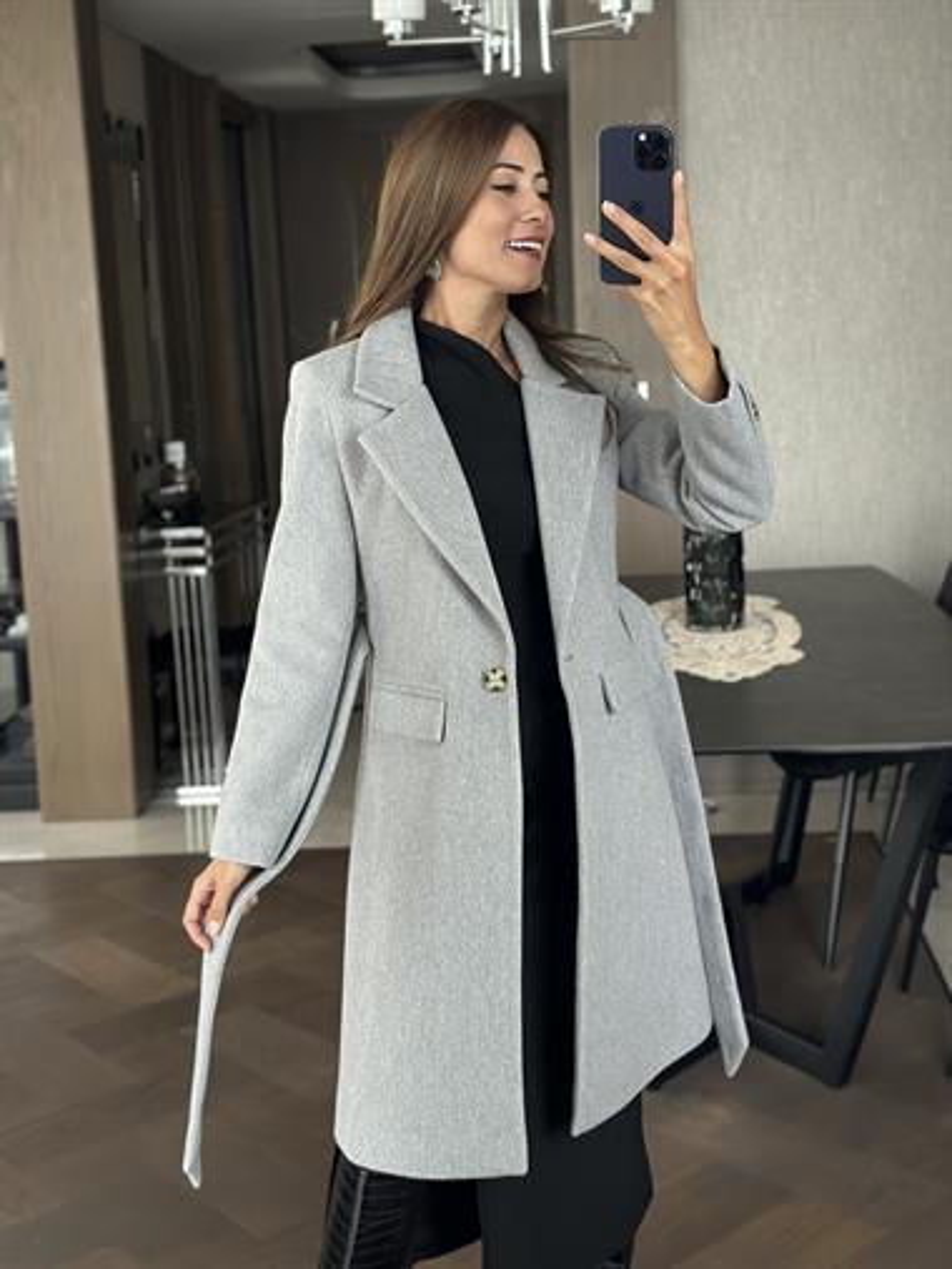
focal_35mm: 48
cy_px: 634
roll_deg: +3.5
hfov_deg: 30.3
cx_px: 476
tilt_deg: -19.7
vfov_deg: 39.6
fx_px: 1759
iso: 400
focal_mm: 6.86
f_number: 1.78
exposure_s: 1/40
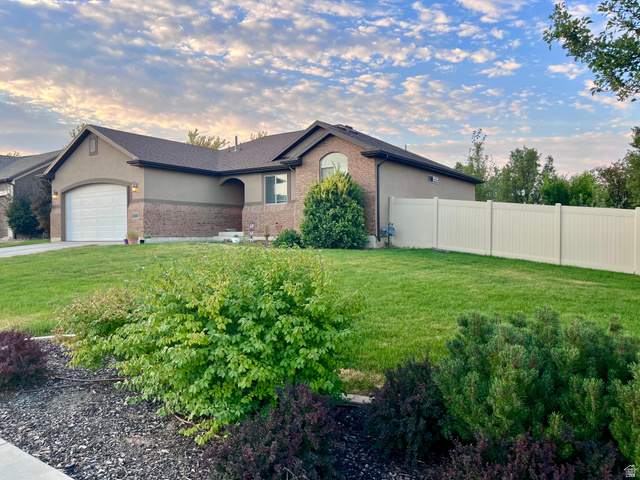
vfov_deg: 53.1
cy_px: 240
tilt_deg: -0.7
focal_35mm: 26
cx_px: 320
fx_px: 481
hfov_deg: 67.3
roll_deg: +0.4
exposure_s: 1/339
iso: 50
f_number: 1.6
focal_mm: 5.1
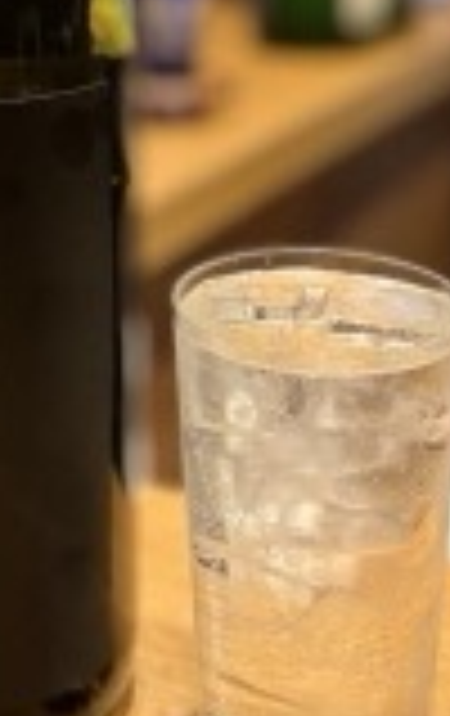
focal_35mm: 83
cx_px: 104
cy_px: -32
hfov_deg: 15.7
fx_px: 1621
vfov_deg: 23.6
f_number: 1.6
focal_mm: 5.96
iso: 320
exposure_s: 1/60
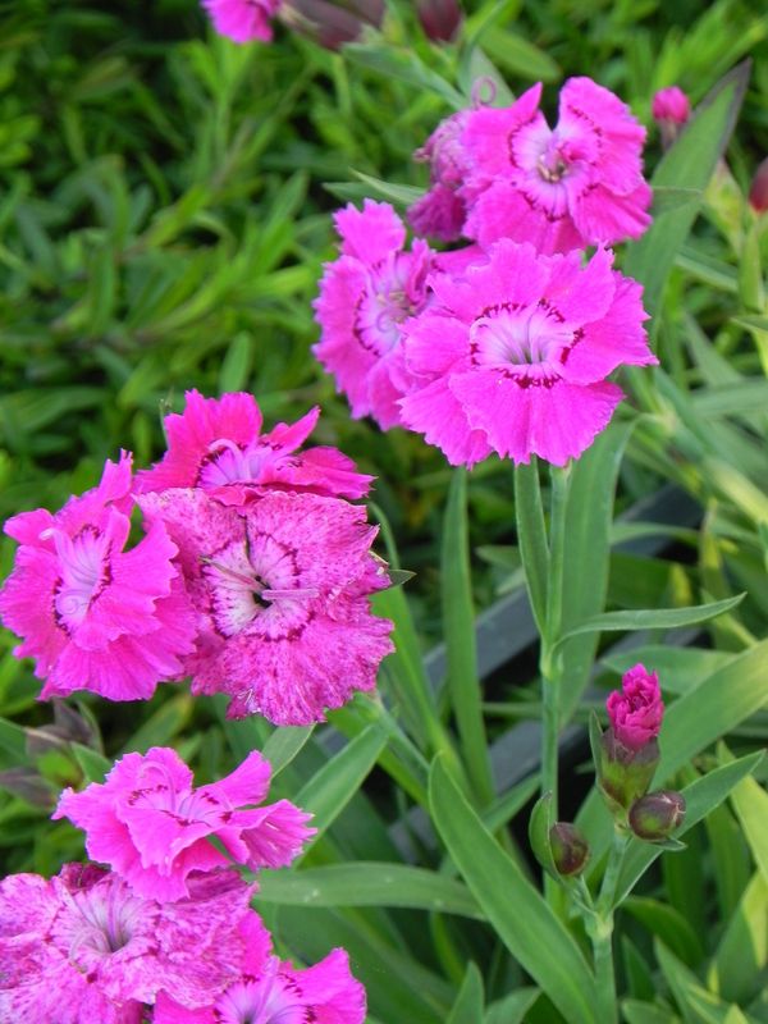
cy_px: 512
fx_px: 8608
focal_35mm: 291
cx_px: 384
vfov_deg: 6.8
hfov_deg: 5.1
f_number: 5
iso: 160
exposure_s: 1/80
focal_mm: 51.8
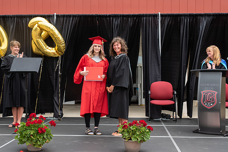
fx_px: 397
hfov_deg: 32.0
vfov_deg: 21.7
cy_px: 79
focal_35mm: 63
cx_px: 118
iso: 500
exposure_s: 1/500
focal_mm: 52
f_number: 5.6
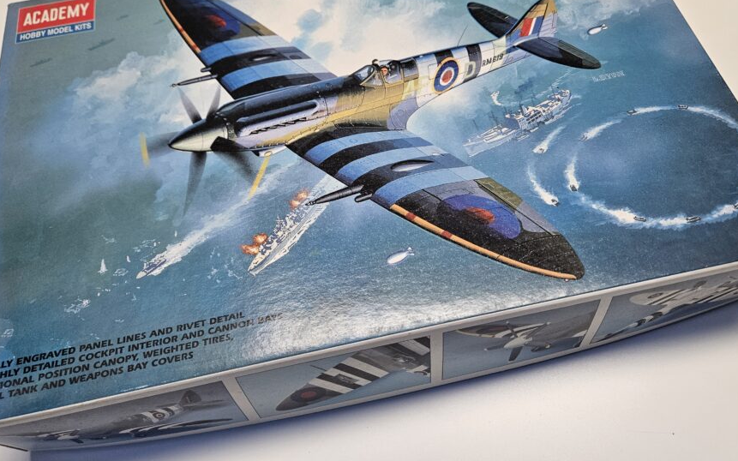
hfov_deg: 64.6
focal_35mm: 29
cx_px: 366
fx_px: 583
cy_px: 173
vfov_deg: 42.8
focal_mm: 5.4
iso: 250
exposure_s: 1/120
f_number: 1.8
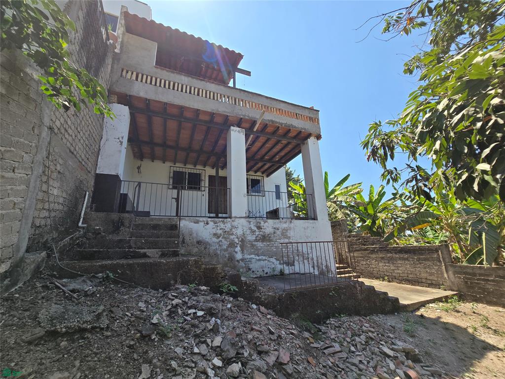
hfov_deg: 106.2
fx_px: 190
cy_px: 190
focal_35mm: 13
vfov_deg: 89.9
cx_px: 252
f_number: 2.2
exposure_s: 1/2000
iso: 64
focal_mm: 2.2
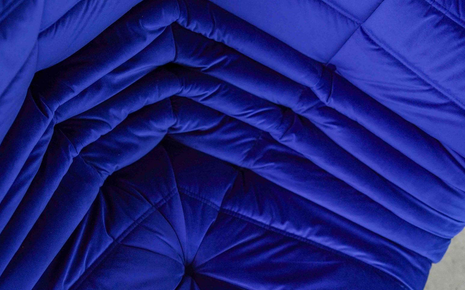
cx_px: 180
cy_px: 152
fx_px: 583
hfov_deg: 43.2
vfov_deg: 28.0
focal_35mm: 46
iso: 500
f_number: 2.2
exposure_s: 1/160
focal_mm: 35
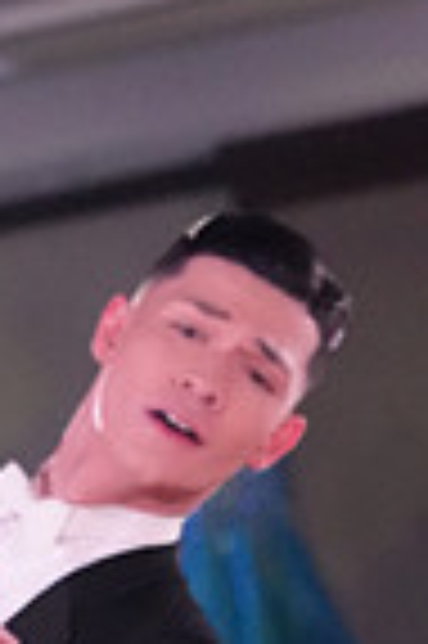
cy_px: 1139
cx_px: -83
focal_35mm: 585
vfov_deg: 3.5
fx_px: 10457
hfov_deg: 2.3
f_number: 5.6
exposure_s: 1/400
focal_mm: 96
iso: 8000
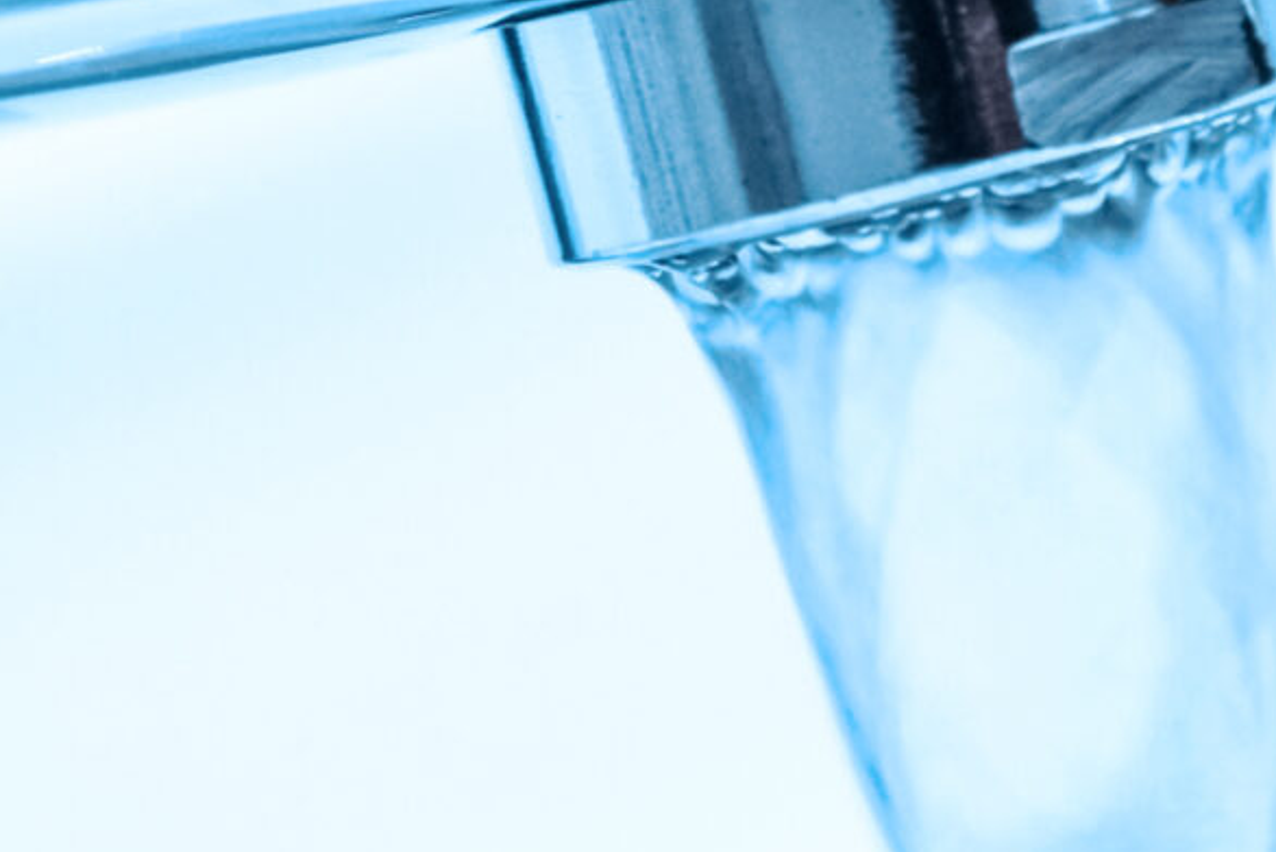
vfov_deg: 2.0
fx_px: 24397
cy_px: 459
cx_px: 523
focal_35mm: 688
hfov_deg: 3.0
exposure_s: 1/50
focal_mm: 105
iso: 800
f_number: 5.6
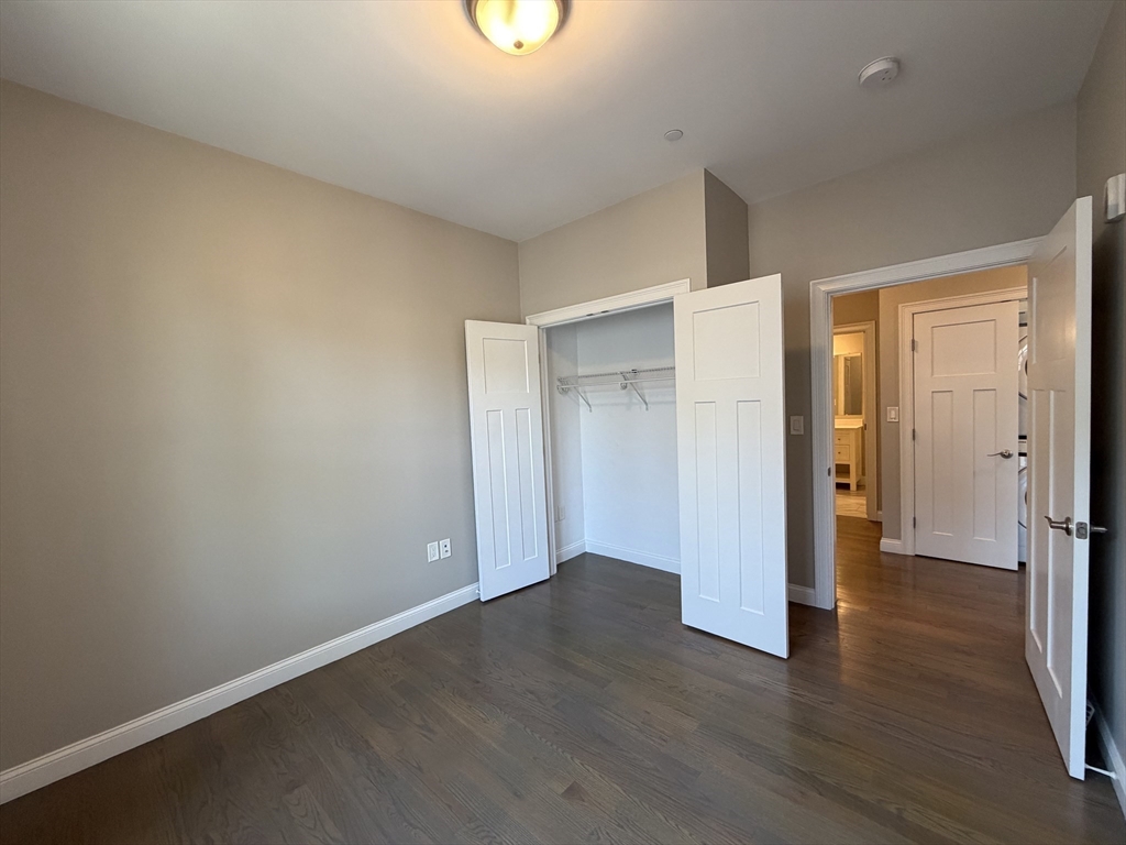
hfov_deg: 102.1
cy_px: 422
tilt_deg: -2.6
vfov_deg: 85.7
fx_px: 455
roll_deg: +2.5
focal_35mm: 14
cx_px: 563
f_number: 2.2
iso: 320
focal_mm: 2.22
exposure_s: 1/120
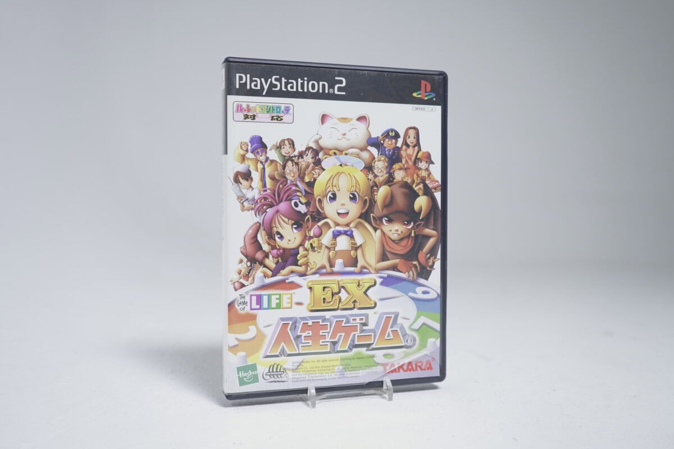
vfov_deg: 40.0
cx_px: 337
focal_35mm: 33
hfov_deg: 57.2
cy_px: 224
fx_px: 618
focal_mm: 33
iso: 640
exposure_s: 1/25
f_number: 5.6
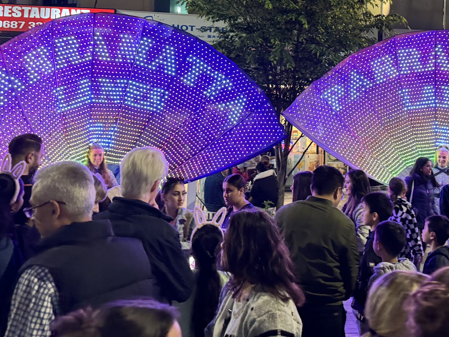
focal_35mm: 41
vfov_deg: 34.4
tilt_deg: +5.3
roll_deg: -0.7
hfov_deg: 45.2
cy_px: 85
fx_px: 532
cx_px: 291
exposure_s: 1/33
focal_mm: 6.76
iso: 640
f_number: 1.78
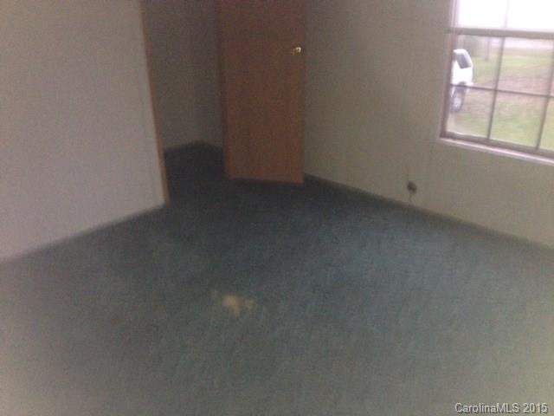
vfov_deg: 40.7
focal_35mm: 35
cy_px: 208
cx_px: 277
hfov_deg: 52.6
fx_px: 560
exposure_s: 1/16
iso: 320
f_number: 2.4
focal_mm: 4.28
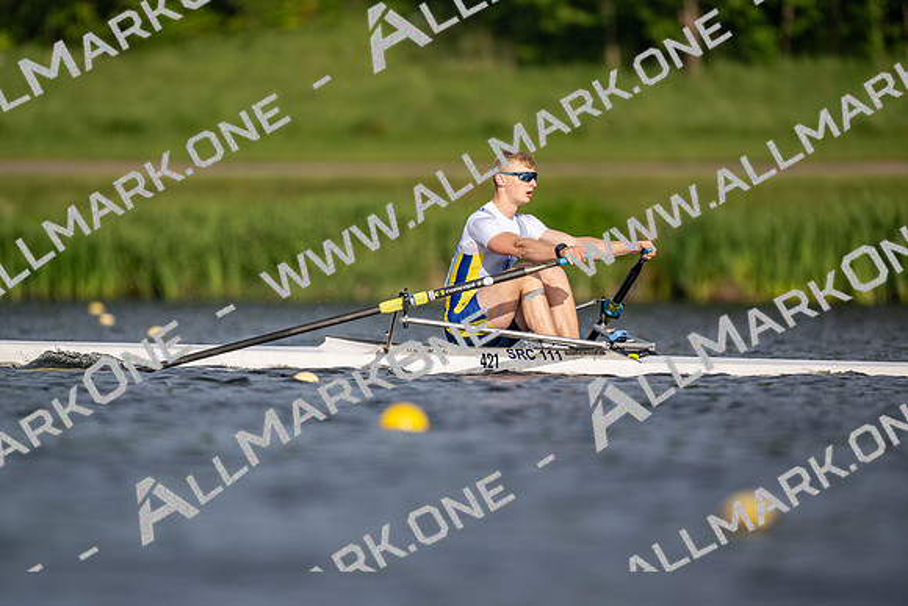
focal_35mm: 600
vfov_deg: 2.3
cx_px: 454
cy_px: 303
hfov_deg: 3.4
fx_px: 15136
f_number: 4
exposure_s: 1/2500
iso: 200
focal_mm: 600
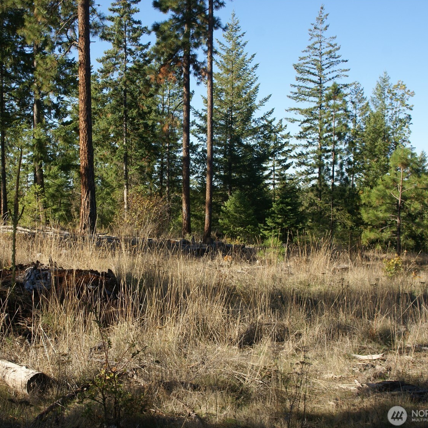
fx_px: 755
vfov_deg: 31.6
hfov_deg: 31.5
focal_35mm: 54
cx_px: 157
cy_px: 214
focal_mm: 28
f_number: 10
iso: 100
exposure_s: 1/80
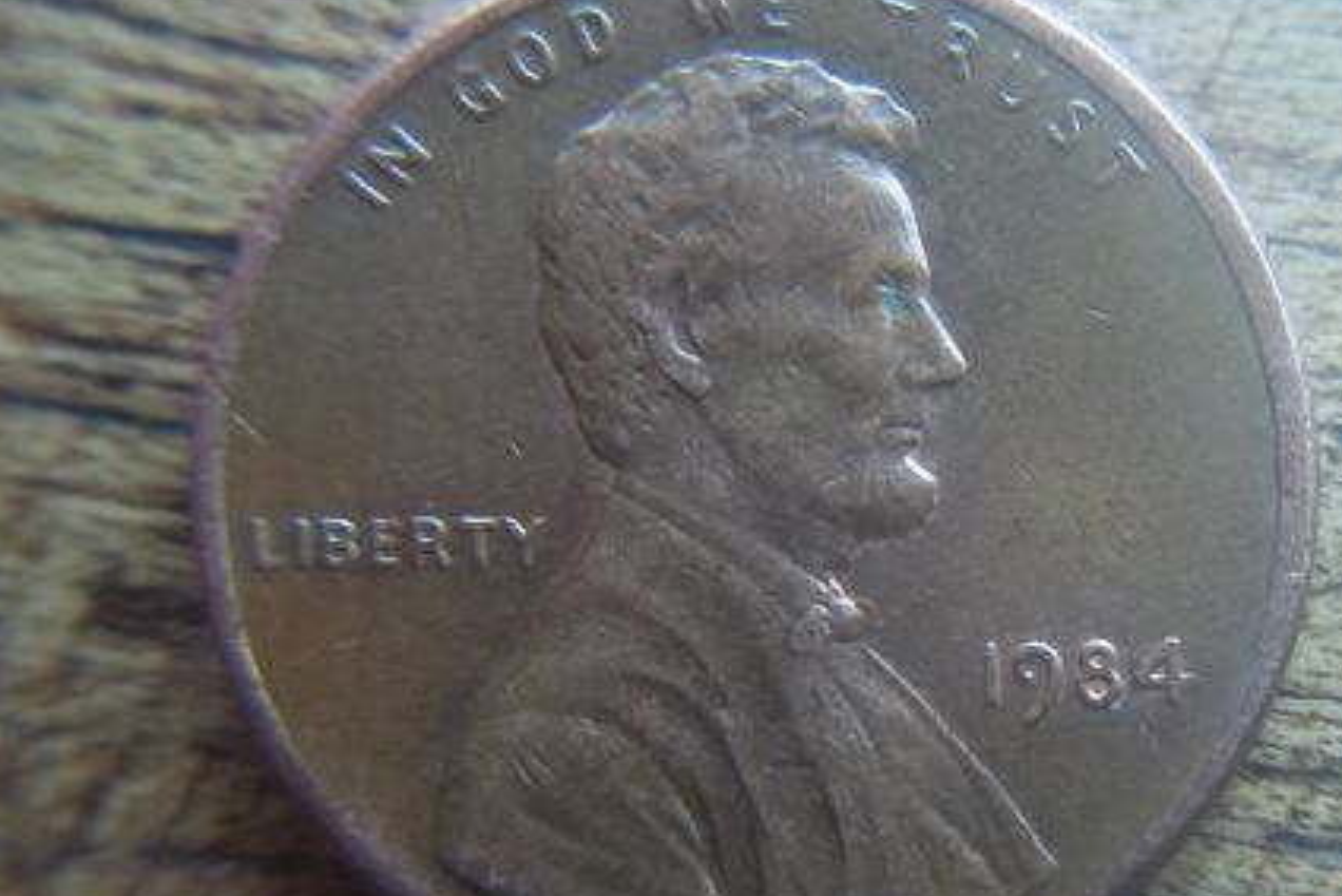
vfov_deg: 25.5
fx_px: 1976
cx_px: 820
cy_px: 488
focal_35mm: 53
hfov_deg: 37.3
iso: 80
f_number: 3.1
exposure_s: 1/40
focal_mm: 6.5
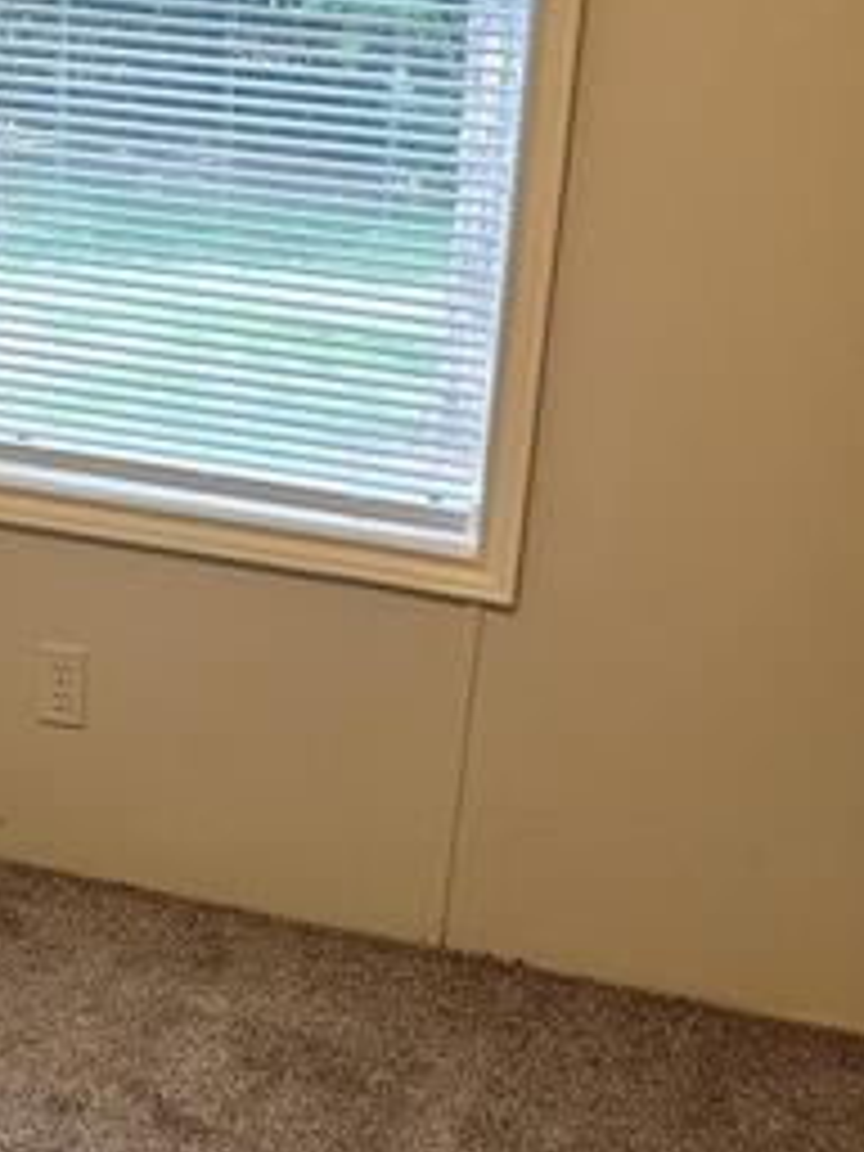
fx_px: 2596
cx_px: 126
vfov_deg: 24.6
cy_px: 950
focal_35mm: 78
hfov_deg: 18.6
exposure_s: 1/120
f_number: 1.8
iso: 200
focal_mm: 5.4
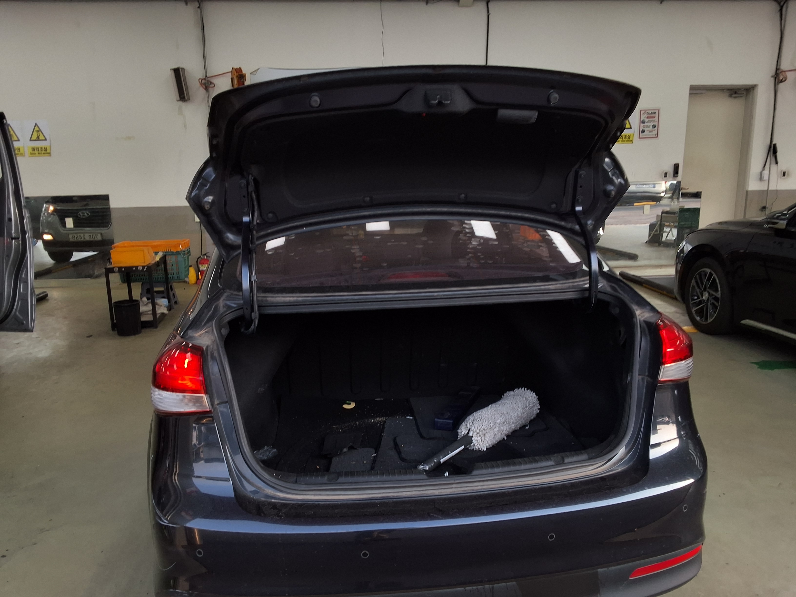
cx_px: 398
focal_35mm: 28
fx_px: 644
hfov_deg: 63.4
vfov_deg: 49.7
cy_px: 298
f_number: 1.9
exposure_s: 1/120
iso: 50
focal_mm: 2.91
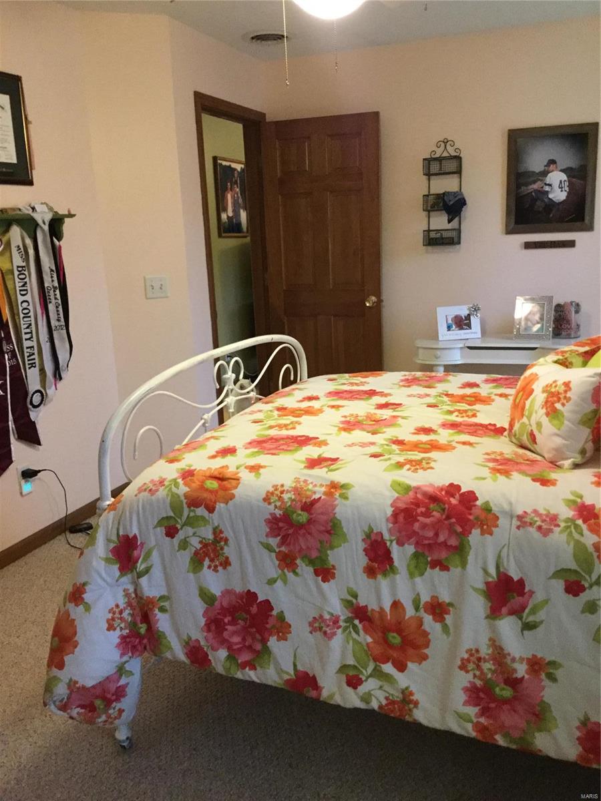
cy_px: 400
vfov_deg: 58.4
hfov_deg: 45.4
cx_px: 300
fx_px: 718
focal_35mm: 31
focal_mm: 3.3
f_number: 2.4
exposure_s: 1/17
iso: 250
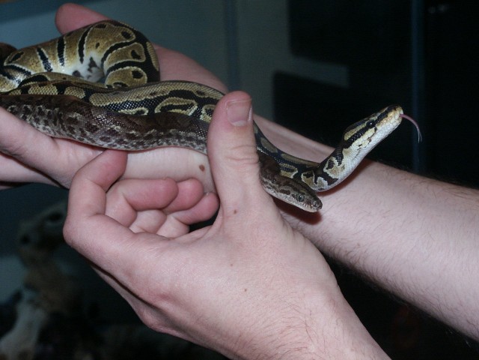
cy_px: 180
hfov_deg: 18.7
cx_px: 240
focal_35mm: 105
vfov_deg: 14.1
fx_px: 1453
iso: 200
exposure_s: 1/90
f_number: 4.5
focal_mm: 25.97
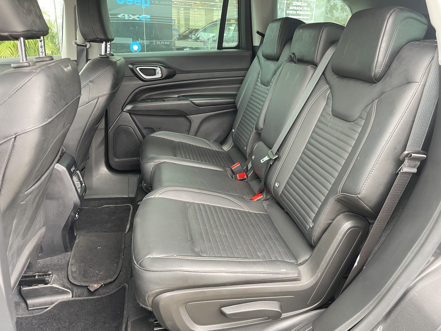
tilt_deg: -20.6
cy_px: 166
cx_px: 220
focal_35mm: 25
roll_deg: -2.3
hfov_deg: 69.4
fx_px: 318
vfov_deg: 54.9
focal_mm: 5.1
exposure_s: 1/60
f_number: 1.6
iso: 160
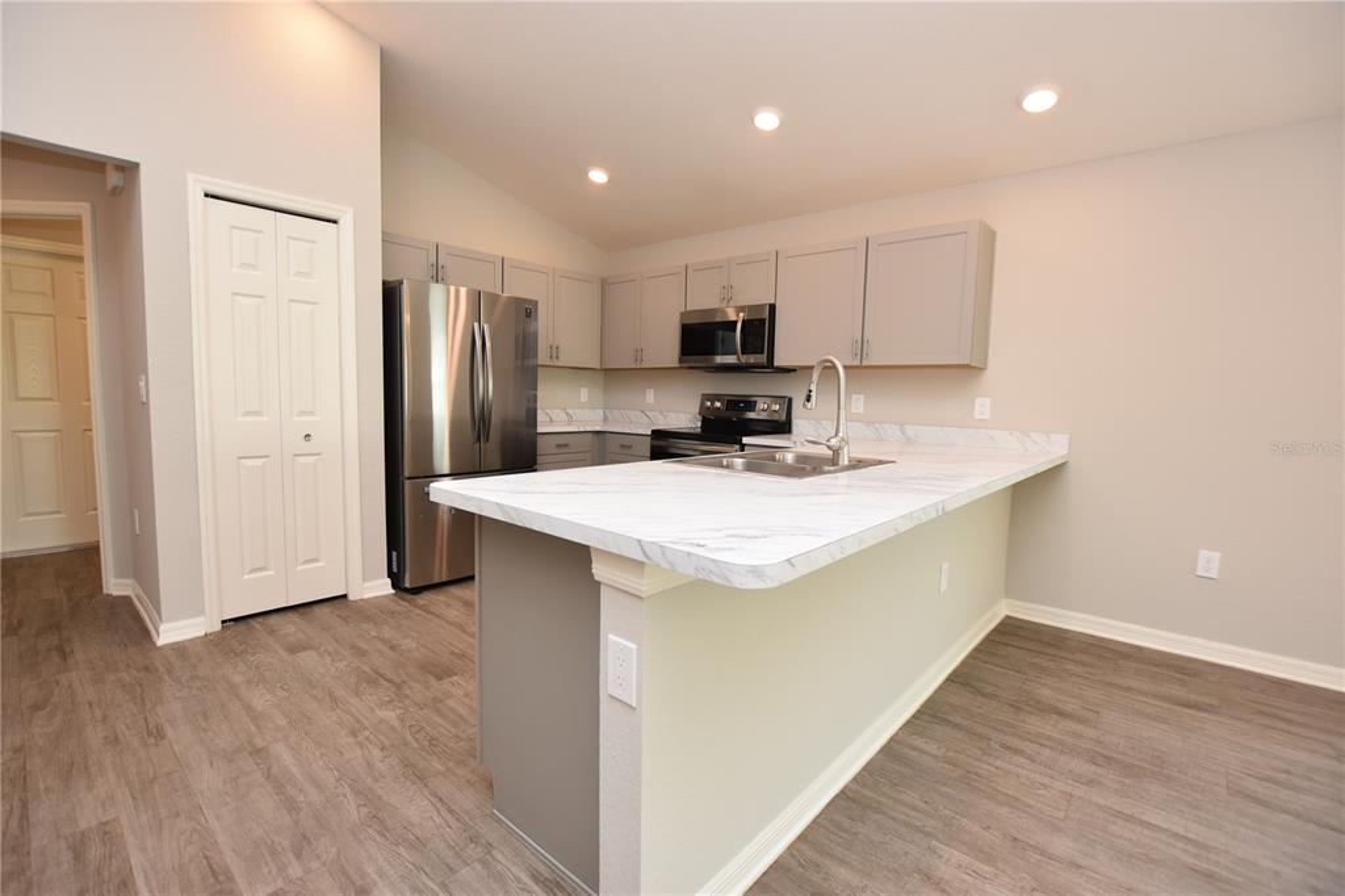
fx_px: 560
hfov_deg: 100.4
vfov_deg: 77.3
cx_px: 672
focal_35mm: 15
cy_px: 448
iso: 220
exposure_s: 1/60
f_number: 4
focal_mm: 10
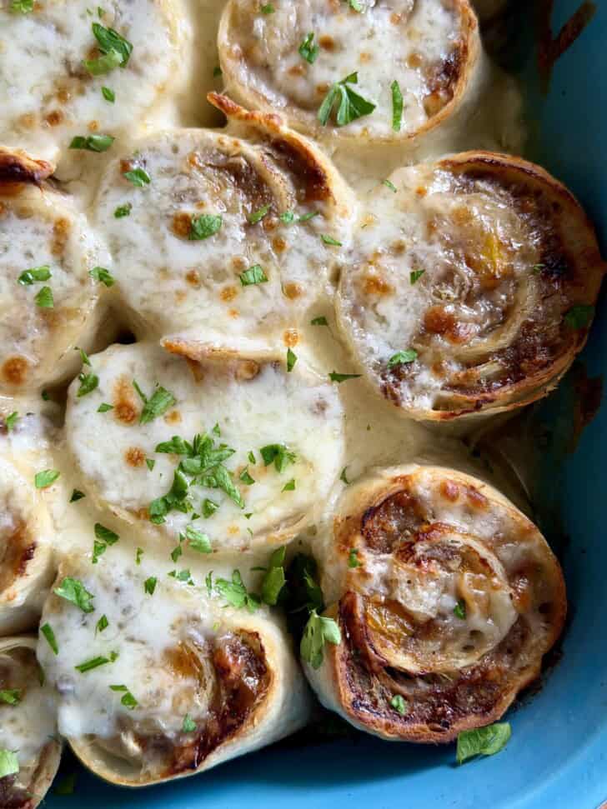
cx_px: 304
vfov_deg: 39.7
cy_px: 404
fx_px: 1123
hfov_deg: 30.3
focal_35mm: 48
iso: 80
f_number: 1.8
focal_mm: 6.8
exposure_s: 1/121
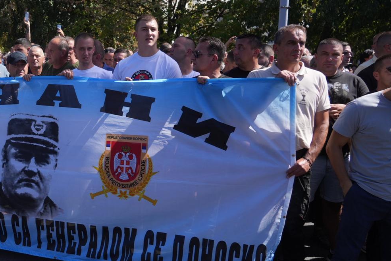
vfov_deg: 34.2
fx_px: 424
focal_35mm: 39
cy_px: 143
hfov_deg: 46.7
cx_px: 75
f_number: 4
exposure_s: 1/2000
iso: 320
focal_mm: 24
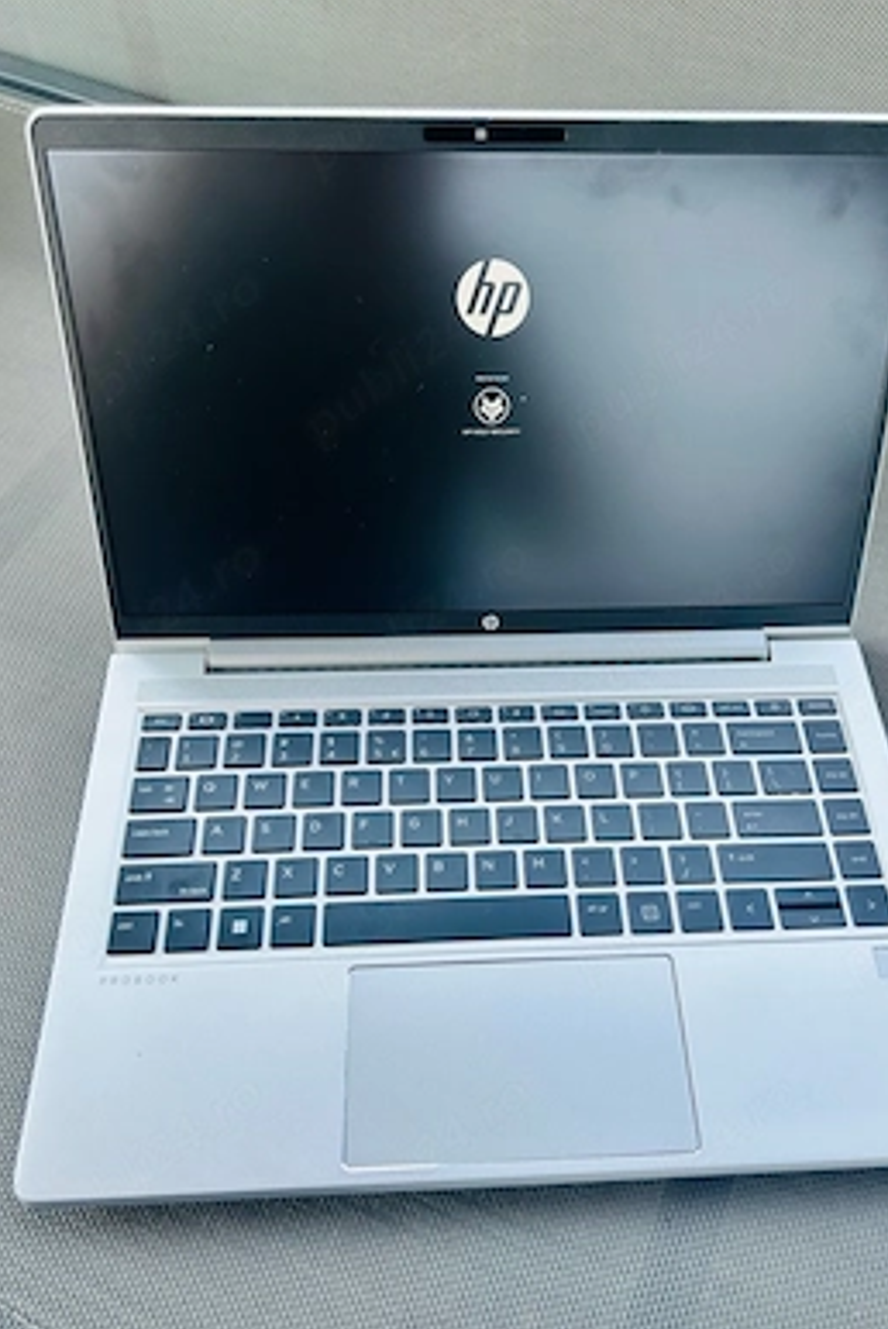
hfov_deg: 46.4
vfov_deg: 65.4
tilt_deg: -57.1
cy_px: 668
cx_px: 485
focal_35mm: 28
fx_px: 1034
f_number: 1.5
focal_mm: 5.7
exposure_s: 1/121
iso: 32
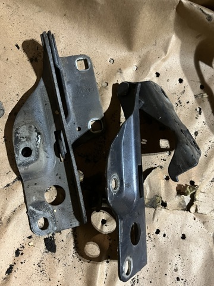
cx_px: 107
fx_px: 214
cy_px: 143
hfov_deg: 53.1
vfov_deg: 67.3
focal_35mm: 26
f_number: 1.6
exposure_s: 1/25
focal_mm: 5.1
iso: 500
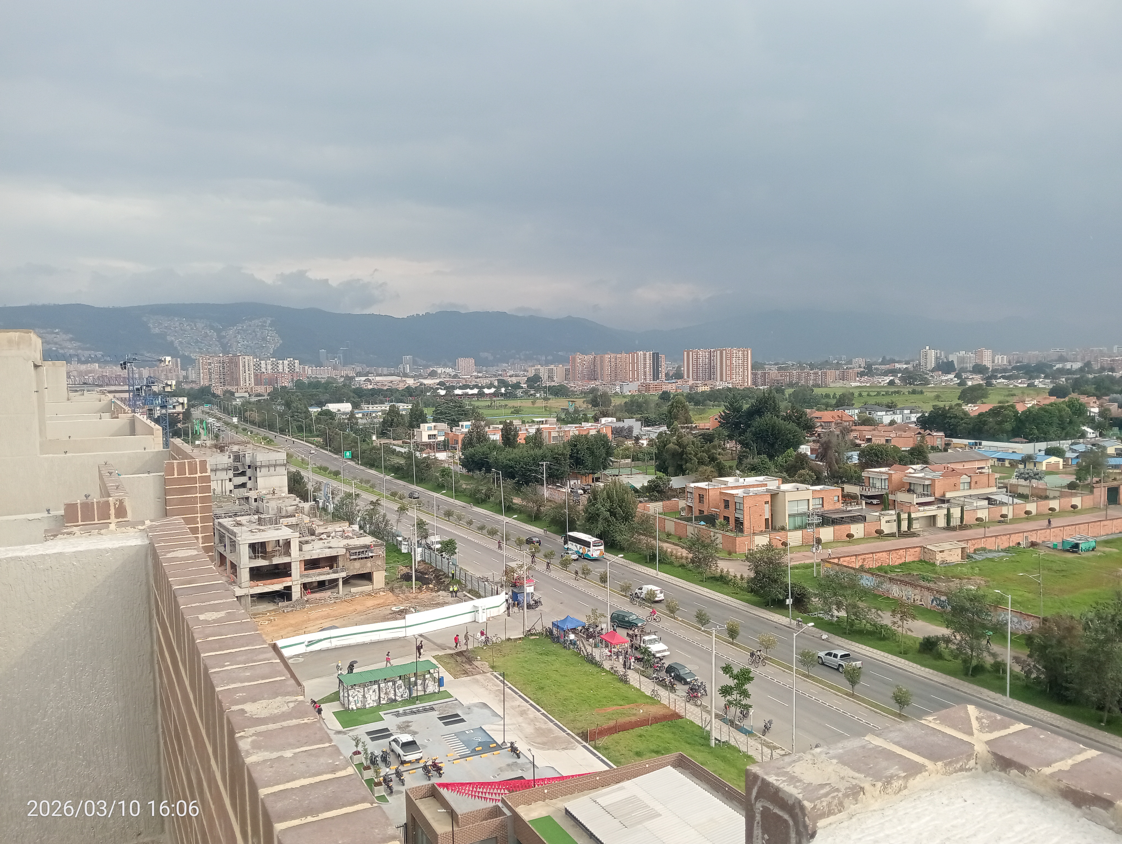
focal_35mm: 28
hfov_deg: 63.4
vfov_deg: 49.9
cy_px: 422
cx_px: 561
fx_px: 909
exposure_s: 1/568
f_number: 1.8
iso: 102
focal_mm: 3.98
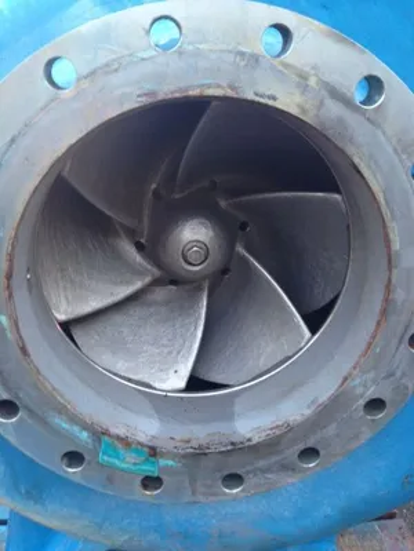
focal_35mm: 35
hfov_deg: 40.7
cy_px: 276
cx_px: 207
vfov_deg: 52.6
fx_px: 558
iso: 100
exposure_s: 1/20
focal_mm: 4.28
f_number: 2.4
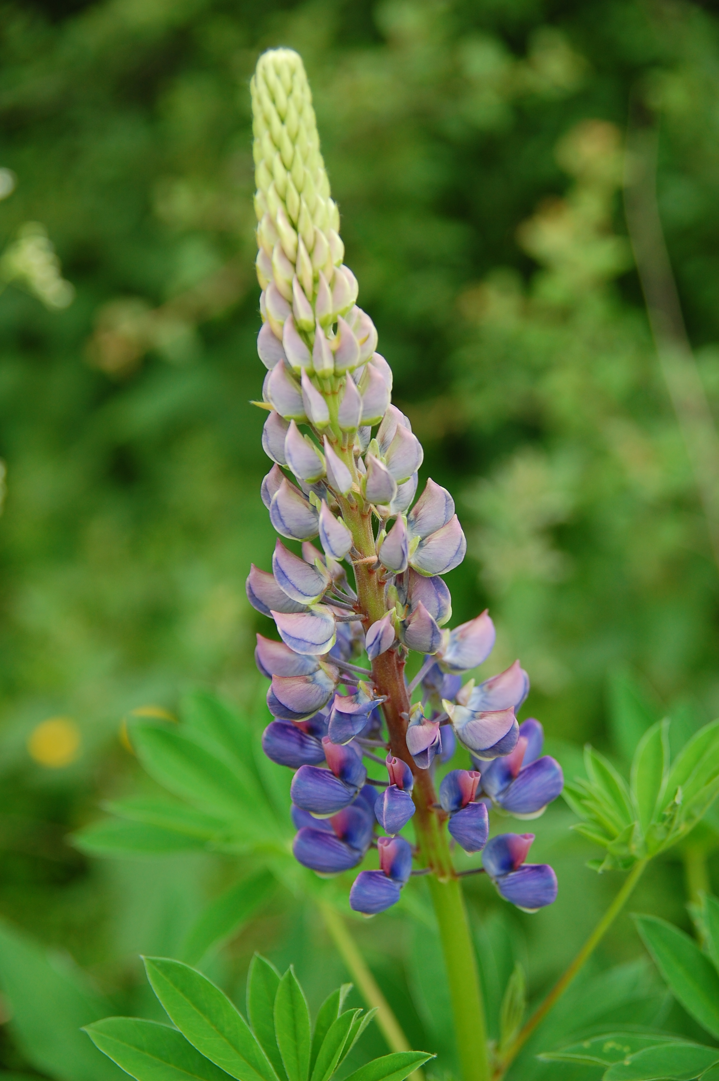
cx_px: 360
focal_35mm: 75
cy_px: 540
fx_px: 2251
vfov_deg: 27.0
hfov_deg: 18.1
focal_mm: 50
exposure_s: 1/400
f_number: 4
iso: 200
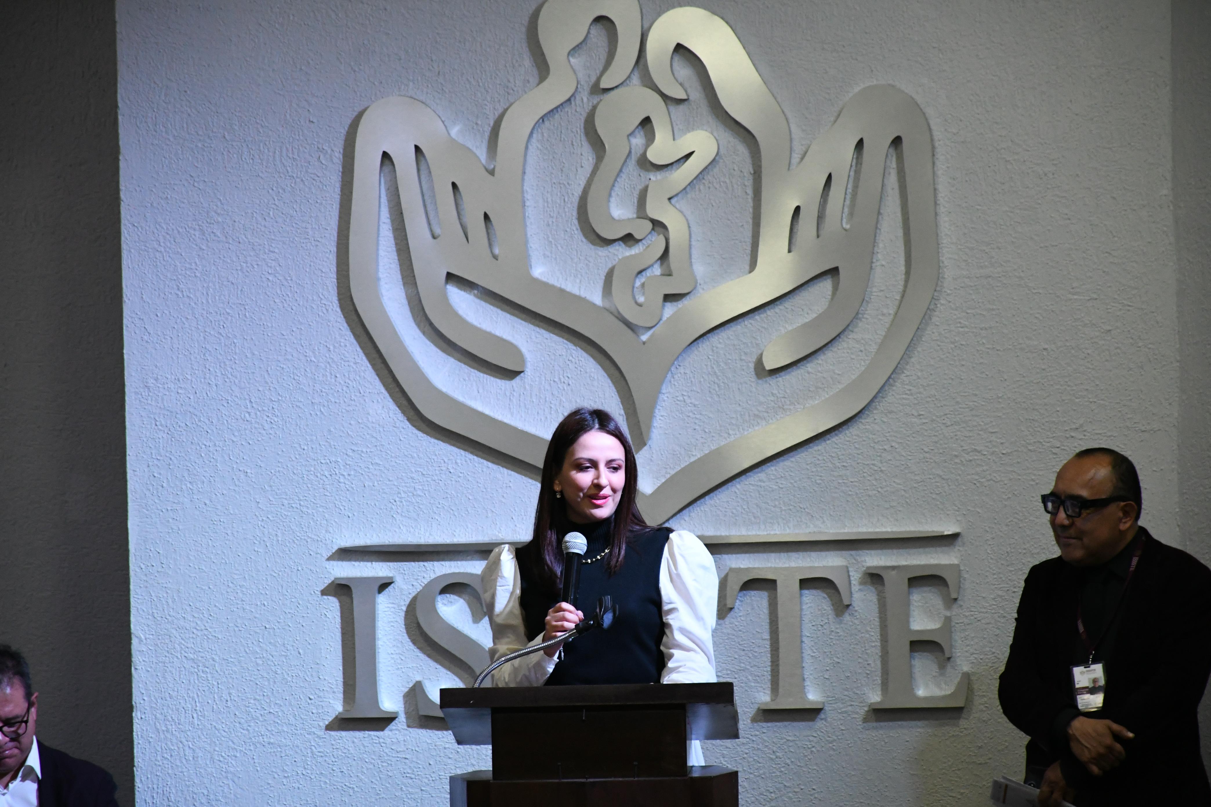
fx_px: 7064
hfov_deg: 9.8
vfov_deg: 6.5
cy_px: 404
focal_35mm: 210
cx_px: 606
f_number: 5.6
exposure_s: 1/160
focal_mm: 140
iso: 4000
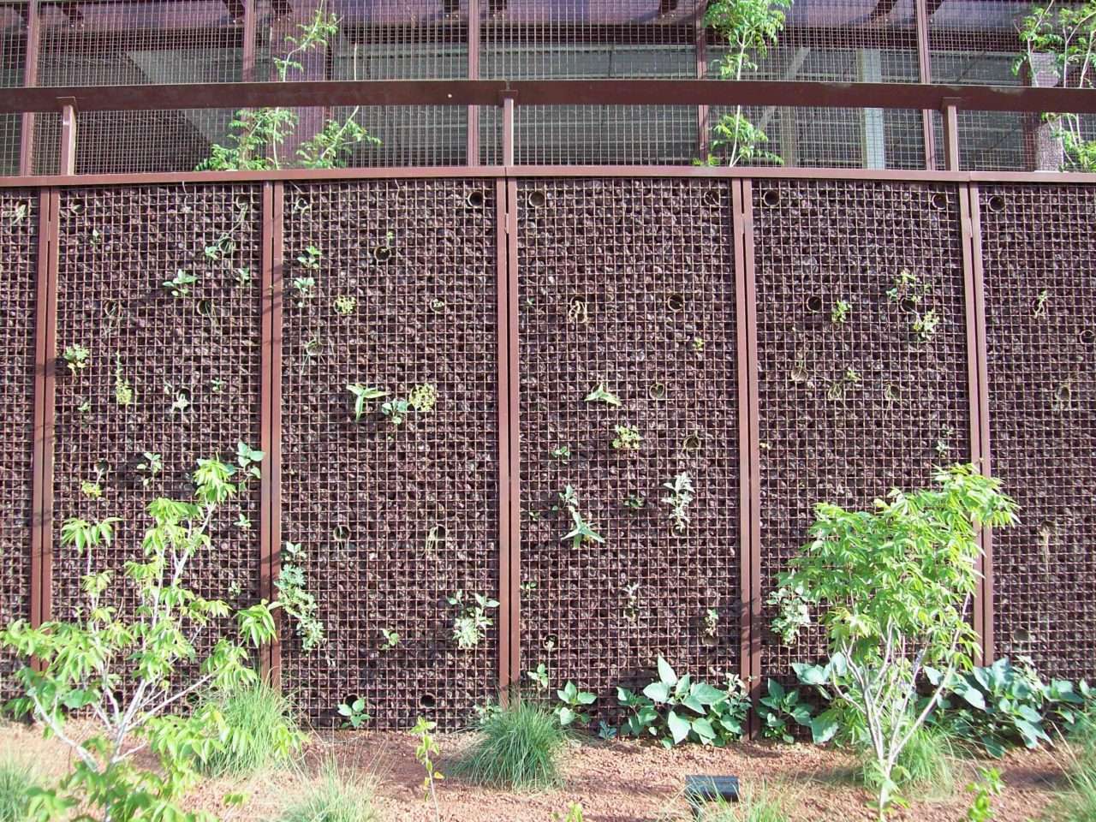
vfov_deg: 39.7
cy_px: 411
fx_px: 1140
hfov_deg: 51.4
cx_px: 548
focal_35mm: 36
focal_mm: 6
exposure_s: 1/135
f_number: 2.7
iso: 80
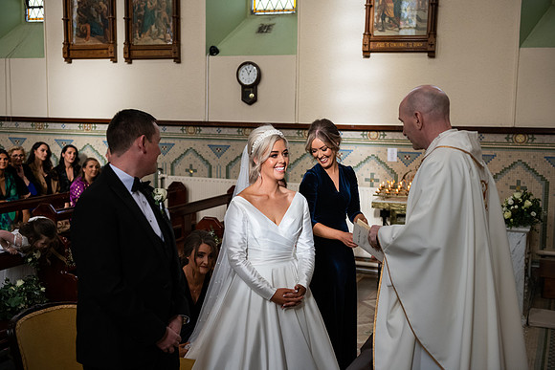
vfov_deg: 29.9
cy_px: 185
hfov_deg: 43.6
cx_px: 278
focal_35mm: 45
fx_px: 694
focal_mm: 45
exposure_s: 1/640
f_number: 3.5
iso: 1000
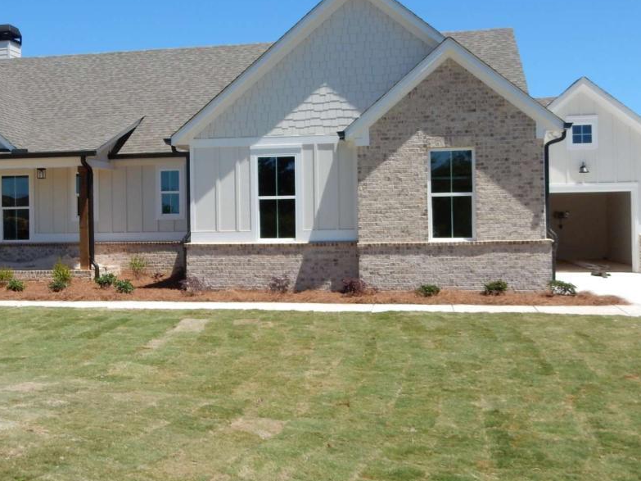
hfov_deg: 40.9
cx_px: 238
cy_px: 213
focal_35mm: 46
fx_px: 852
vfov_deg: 31.5
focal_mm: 5.4
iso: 125
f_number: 4
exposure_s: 1/1000
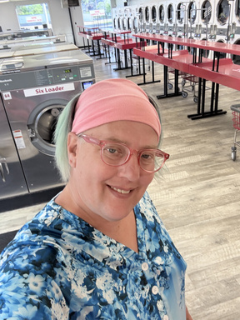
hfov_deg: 46.8
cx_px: 120
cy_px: 160
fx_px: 277
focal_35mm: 30
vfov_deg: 60.0
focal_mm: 2.69
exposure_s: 1/41
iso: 80
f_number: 1.9
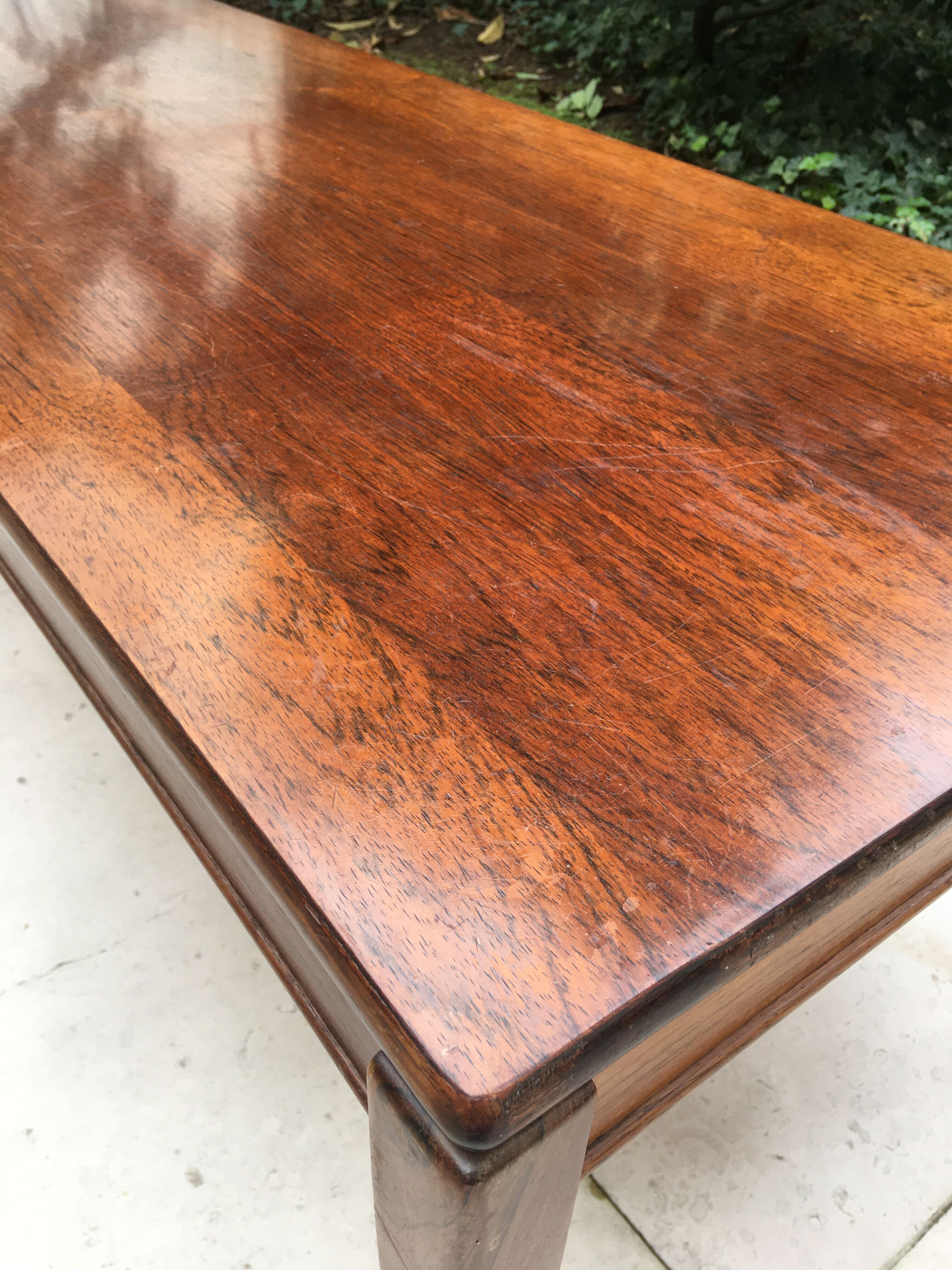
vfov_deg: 61.7
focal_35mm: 29
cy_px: 635
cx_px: 476
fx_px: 1063
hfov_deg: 48.2
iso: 32
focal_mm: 4.15
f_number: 2.2
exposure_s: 1/100
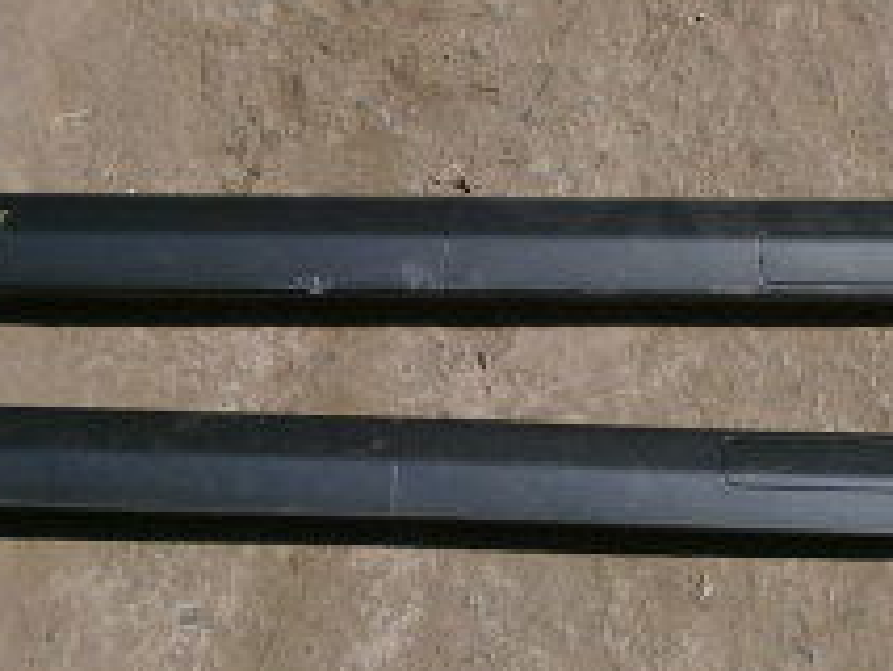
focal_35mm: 81
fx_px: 2091
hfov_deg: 24.1
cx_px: 423
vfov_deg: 18.2
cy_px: 331
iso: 100
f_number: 10
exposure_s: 1/200
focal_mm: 4.8
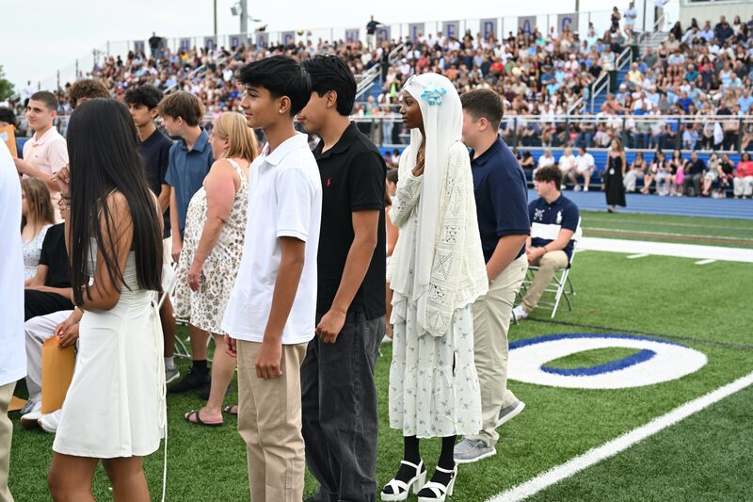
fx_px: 1046
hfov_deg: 39.6
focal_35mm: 50
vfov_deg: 27.0
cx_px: 376
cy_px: 251
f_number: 5
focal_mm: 50
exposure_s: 1/500
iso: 400
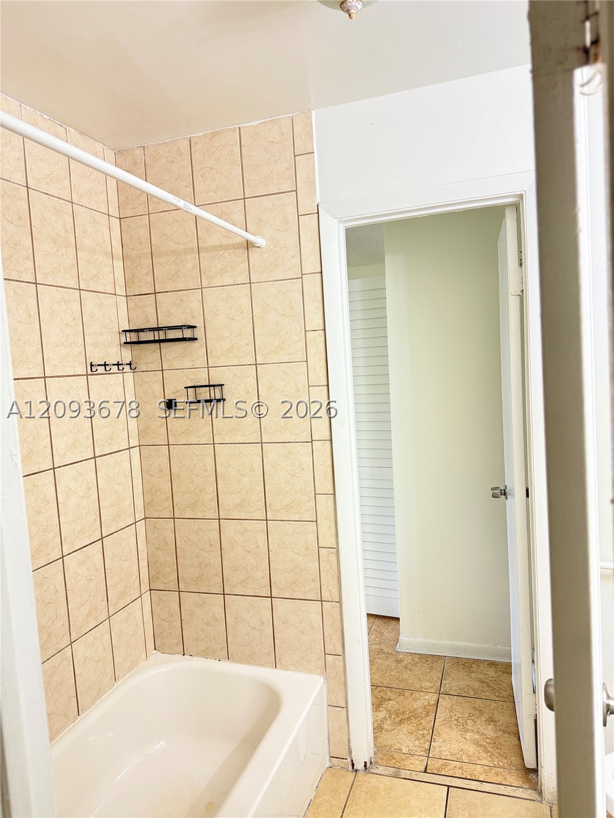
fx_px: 568
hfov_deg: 56.8
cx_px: 307
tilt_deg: -6.5
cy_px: 409
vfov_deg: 71.6
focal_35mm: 24
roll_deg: +3.5
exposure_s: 1/60
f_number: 1.78
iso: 200
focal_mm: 6.76
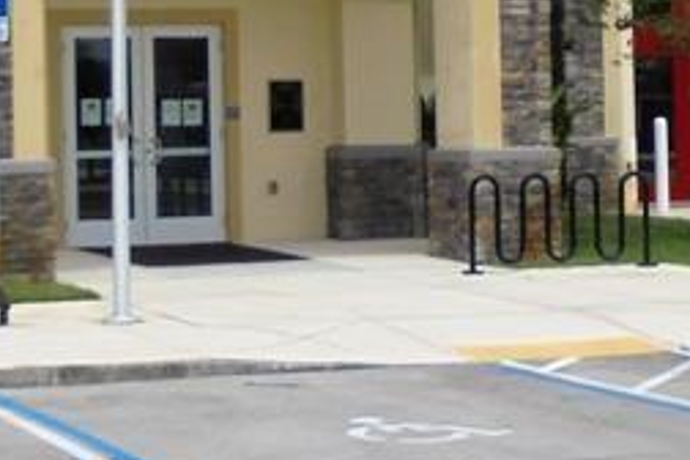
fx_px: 2146
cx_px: 255
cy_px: -59
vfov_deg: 12.0
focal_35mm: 112
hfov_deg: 18.2
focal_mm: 6.1
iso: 100
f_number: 12.5
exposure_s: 1/125
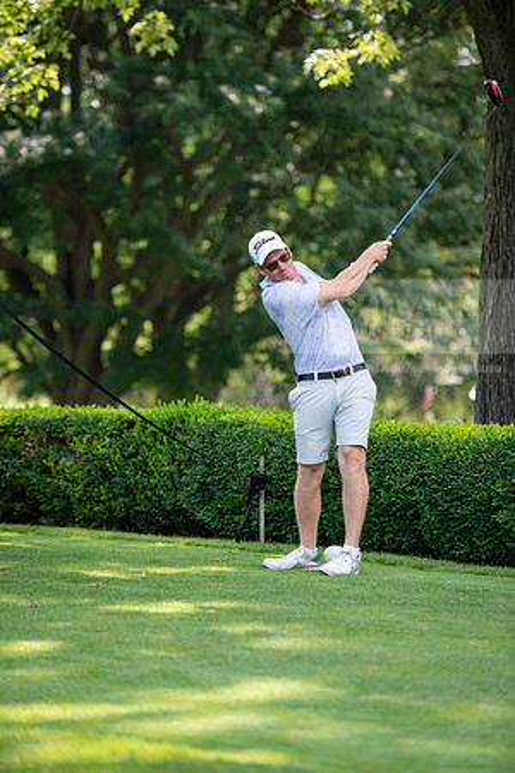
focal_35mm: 165
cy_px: 386
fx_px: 3540
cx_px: 258
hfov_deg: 8.3
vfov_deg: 12.5
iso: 400
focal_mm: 165
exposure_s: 1/800
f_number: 3.2
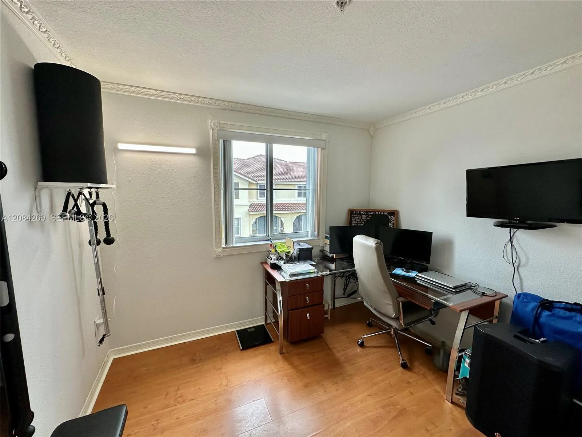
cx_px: 291
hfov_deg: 102.1
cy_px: 218
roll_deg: -0.6
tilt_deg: -7.2
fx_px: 235
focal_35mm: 14
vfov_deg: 85.7
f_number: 2.2
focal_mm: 2.22
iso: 80
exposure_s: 1/120
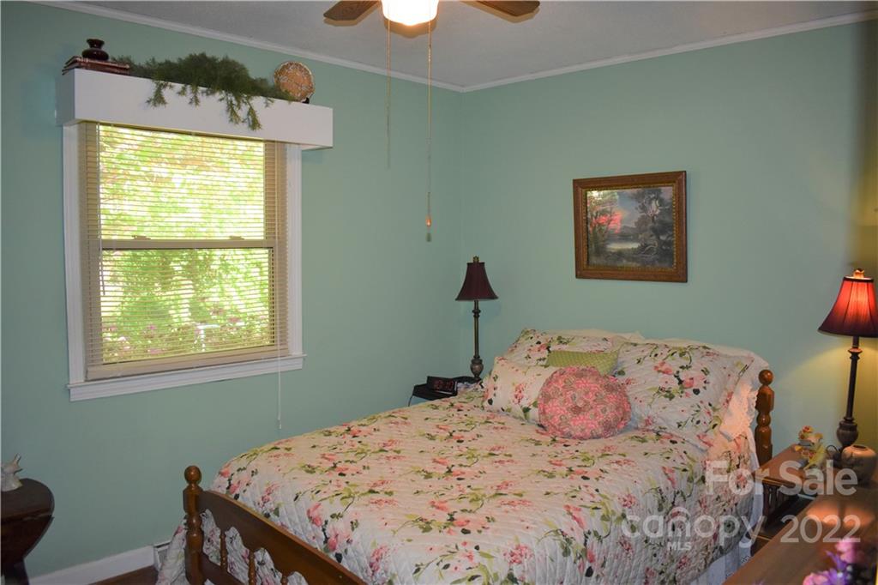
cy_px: 292
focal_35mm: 27
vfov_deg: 47.9
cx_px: 439
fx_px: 658
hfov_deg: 67.4
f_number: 4
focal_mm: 18
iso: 800
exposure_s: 1/200
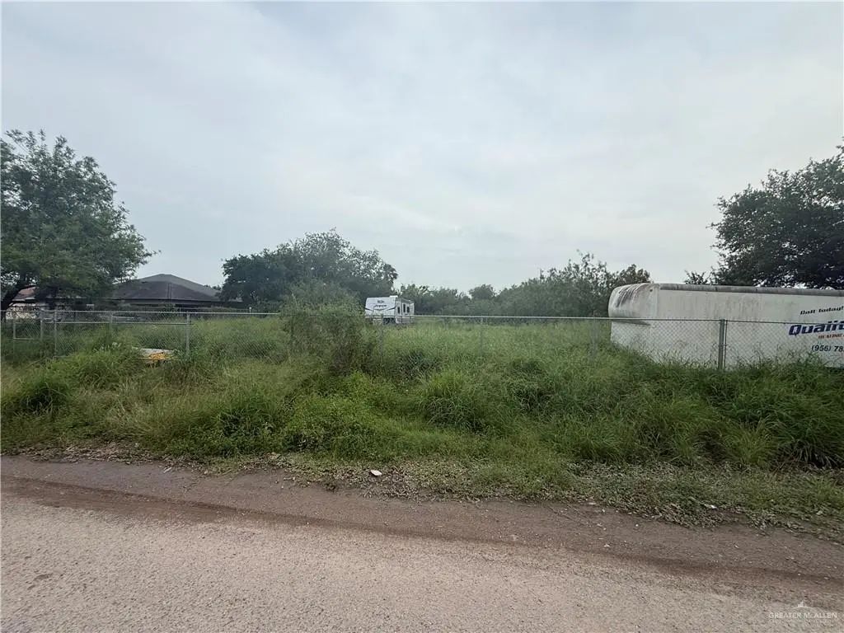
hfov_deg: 102.1
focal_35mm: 14
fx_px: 341
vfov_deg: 85.7
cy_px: 316
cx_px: 422
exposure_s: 1/1285
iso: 50
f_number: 2.2
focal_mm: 2.22
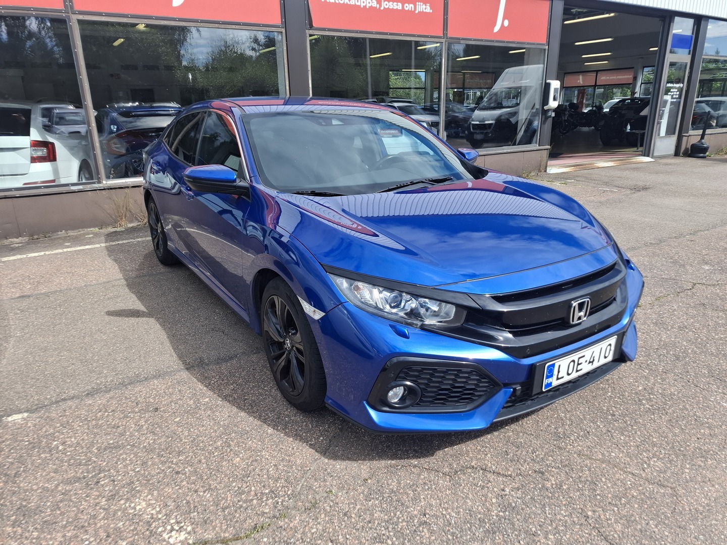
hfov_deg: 73.9
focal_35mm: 23
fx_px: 483
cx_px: 364
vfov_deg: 58.9
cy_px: 272
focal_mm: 5.54
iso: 50
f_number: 1.8
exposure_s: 1/738
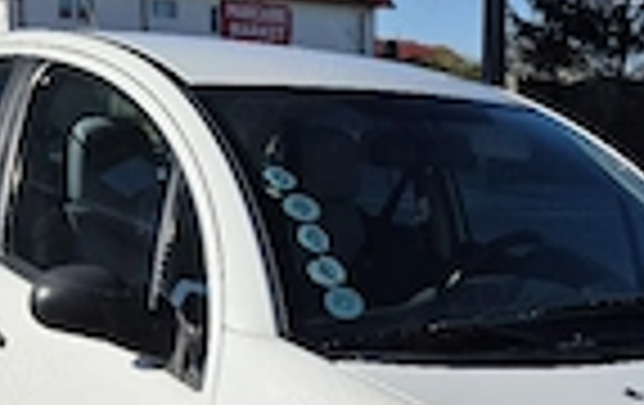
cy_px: 432
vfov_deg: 18.6
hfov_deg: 29.8
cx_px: 455
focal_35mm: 68
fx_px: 1196
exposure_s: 1/3333
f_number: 1.8
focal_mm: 5.4
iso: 25
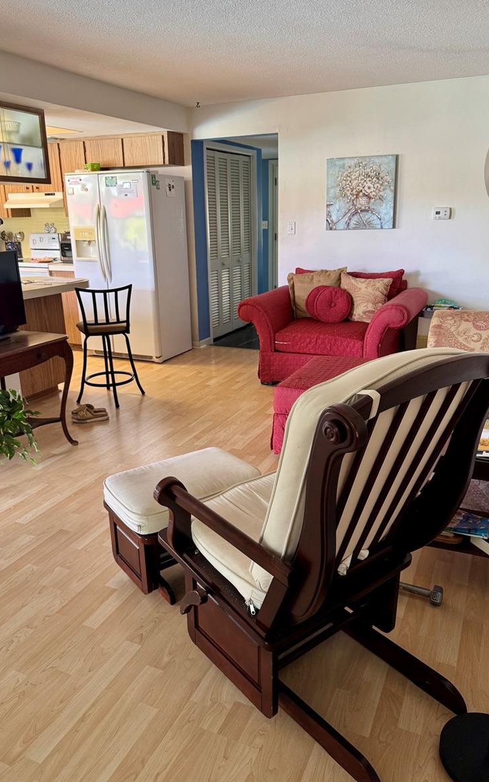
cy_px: 386
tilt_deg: -14.9
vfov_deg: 70.4
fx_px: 554
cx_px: 244
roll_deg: +1.4
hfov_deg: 47.6
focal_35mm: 26
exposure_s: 1/60
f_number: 1.78
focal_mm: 6.76
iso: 160
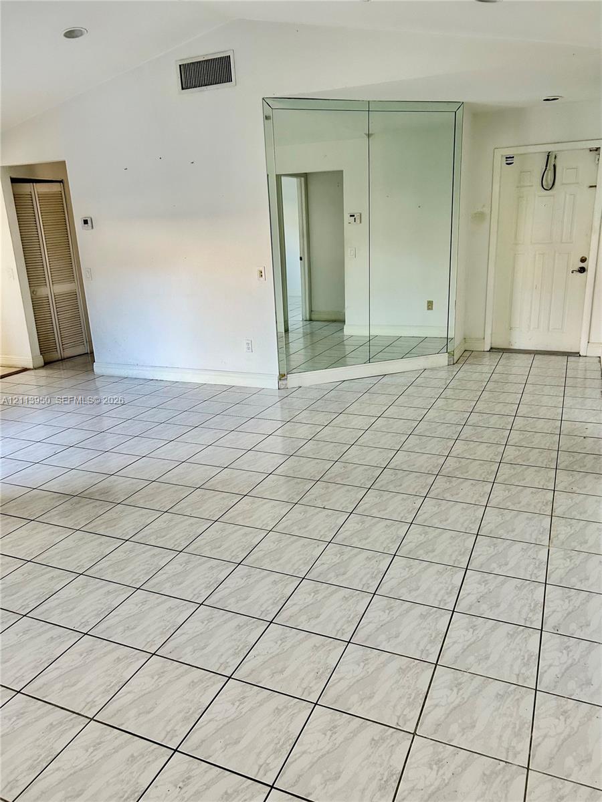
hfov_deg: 53.1
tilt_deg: -17.5
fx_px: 603
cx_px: 301
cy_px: 401
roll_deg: +1.2
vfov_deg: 67.3
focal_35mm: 26
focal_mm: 5.7
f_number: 1.5
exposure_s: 1/109
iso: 125
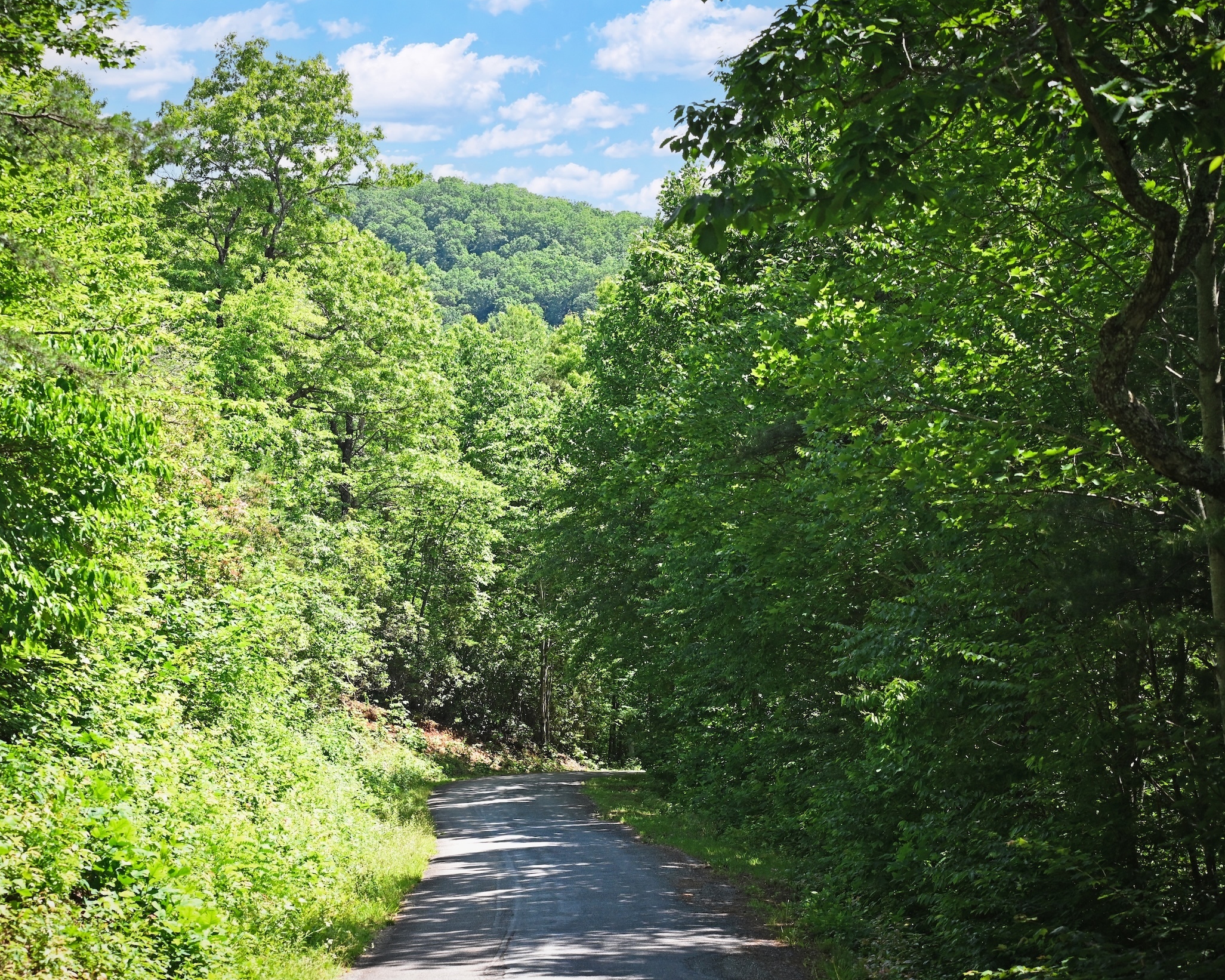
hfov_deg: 23.8
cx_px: 556
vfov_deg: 19.2
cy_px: 491
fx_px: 2900
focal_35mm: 80
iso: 1600
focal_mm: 70
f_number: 5.6
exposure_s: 1/2000
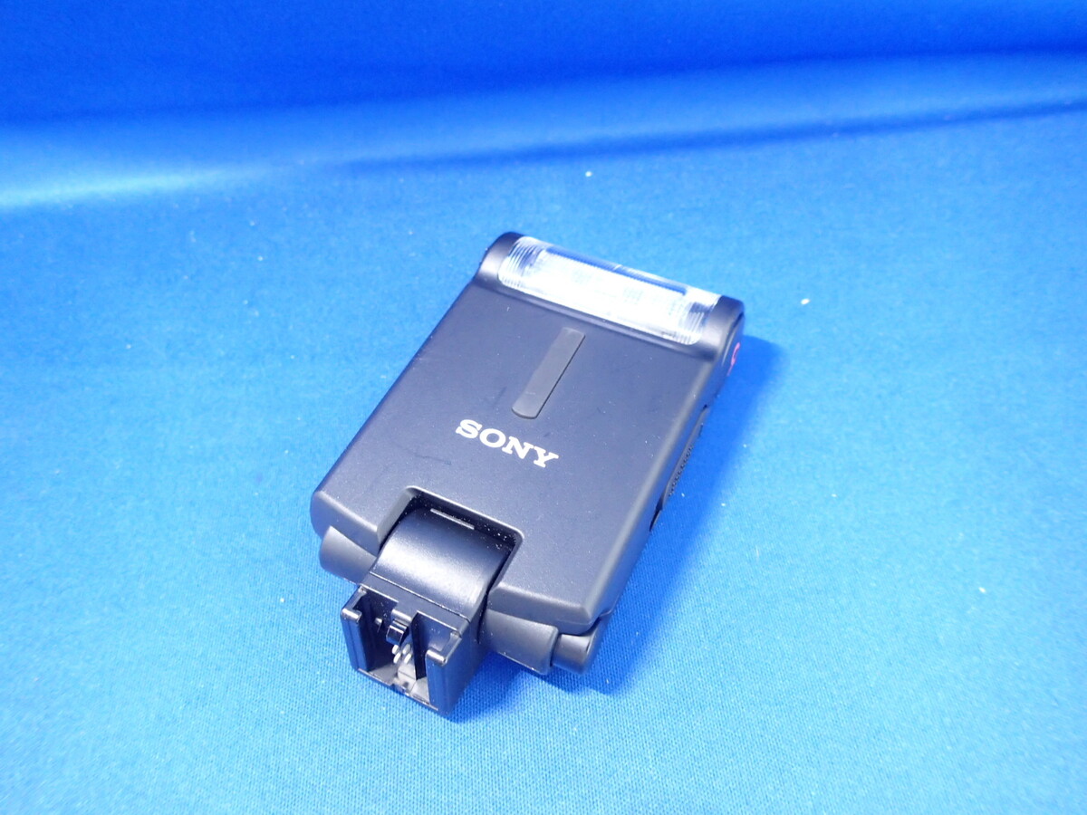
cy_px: 408
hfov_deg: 69.4
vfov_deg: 54.9
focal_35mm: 25
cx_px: 544
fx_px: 785
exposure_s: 1/30
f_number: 2
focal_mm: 4.5
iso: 500
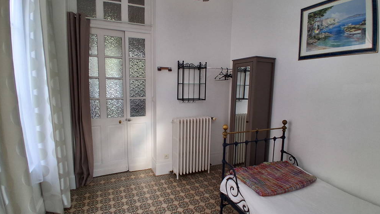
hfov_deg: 89.6
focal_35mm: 19
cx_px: 190
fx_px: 191
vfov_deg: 58.3
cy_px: 100
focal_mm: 1.4
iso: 125
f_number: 2.2
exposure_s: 1/60
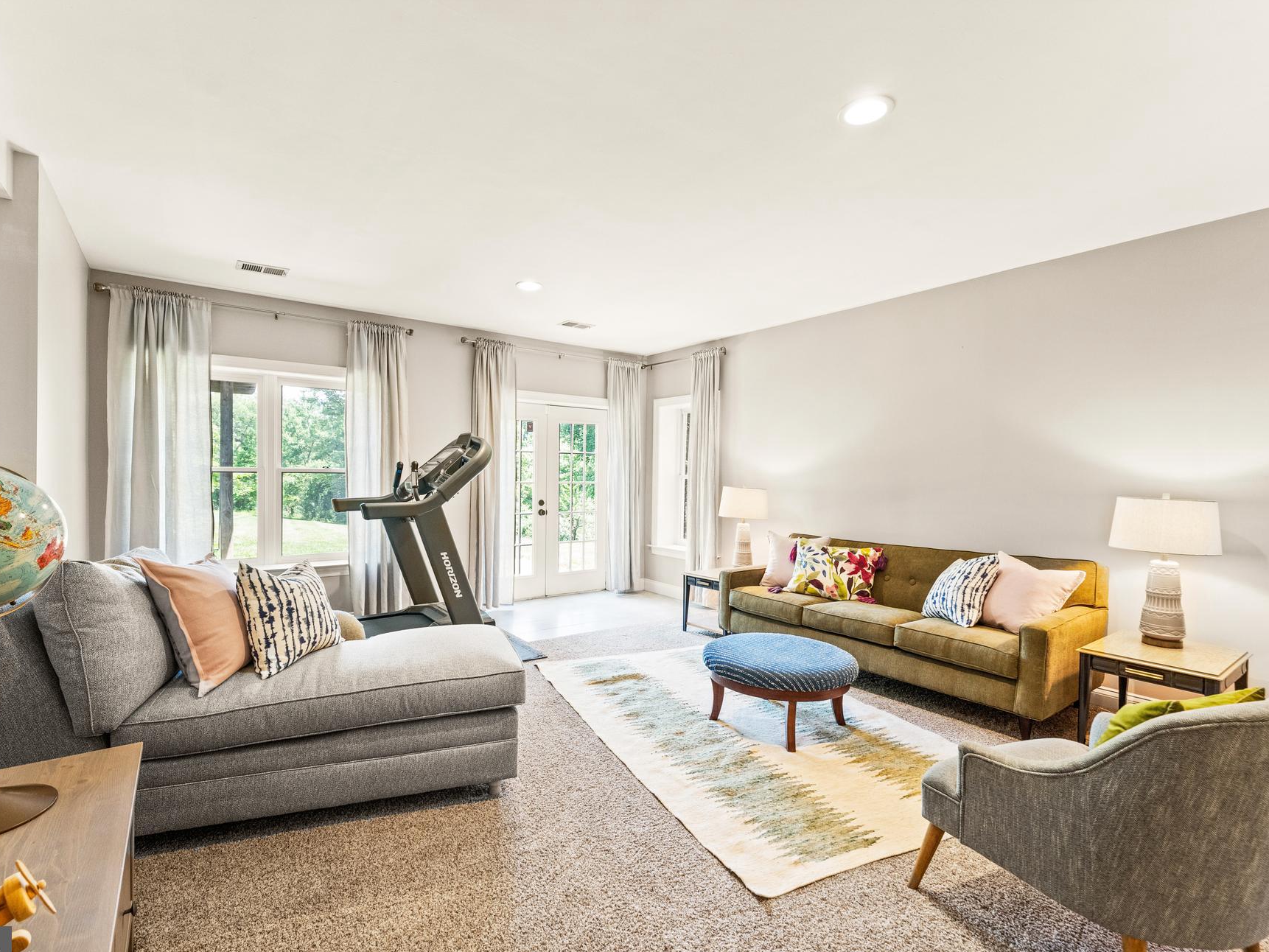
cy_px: 477
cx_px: 603
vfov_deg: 78.1
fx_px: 587
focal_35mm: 16
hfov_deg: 94.4
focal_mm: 14
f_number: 8
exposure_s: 1/6
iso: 1000
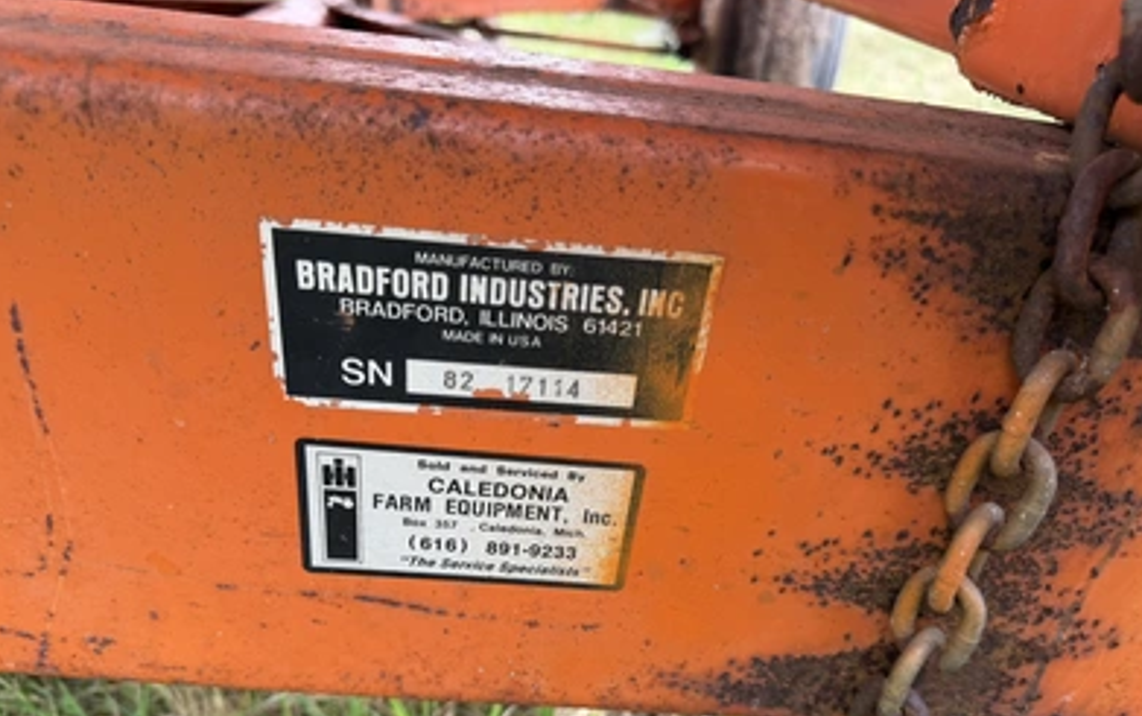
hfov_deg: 70.4
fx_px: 810
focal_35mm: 26
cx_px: 572
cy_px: 427
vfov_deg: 47.4
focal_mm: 6.76
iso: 64
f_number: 1.78
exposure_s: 1/180
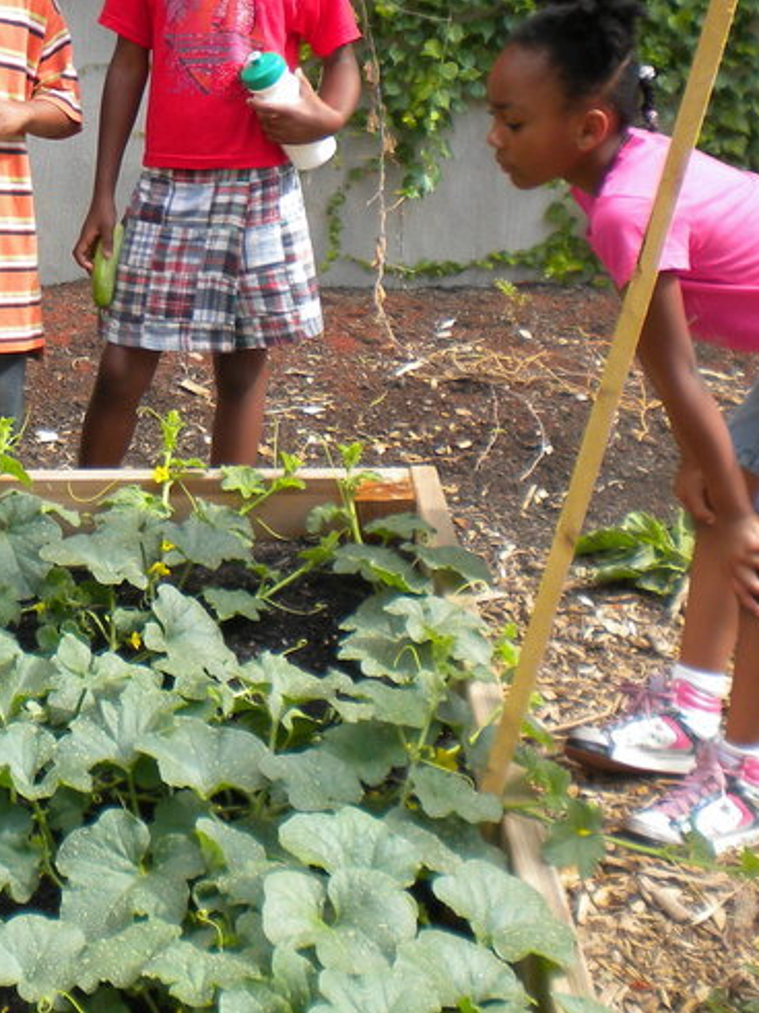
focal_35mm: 73
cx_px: 25
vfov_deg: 26.4
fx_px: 2135
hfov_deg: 19.6
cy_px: 264
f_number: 4.6
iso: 80
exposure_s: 1/136
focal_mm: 6.3
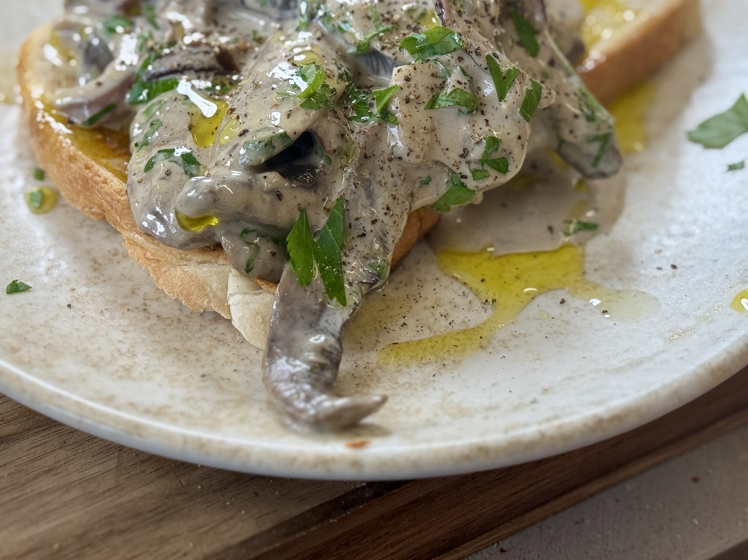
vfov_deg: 18.5
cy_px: 118
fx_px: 1707
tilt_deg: -40.6
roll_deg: -1.1
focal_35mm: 79
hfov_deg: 24.7
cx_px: 346
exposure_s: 1/100
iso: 64
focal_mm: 6.76
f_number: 1.78
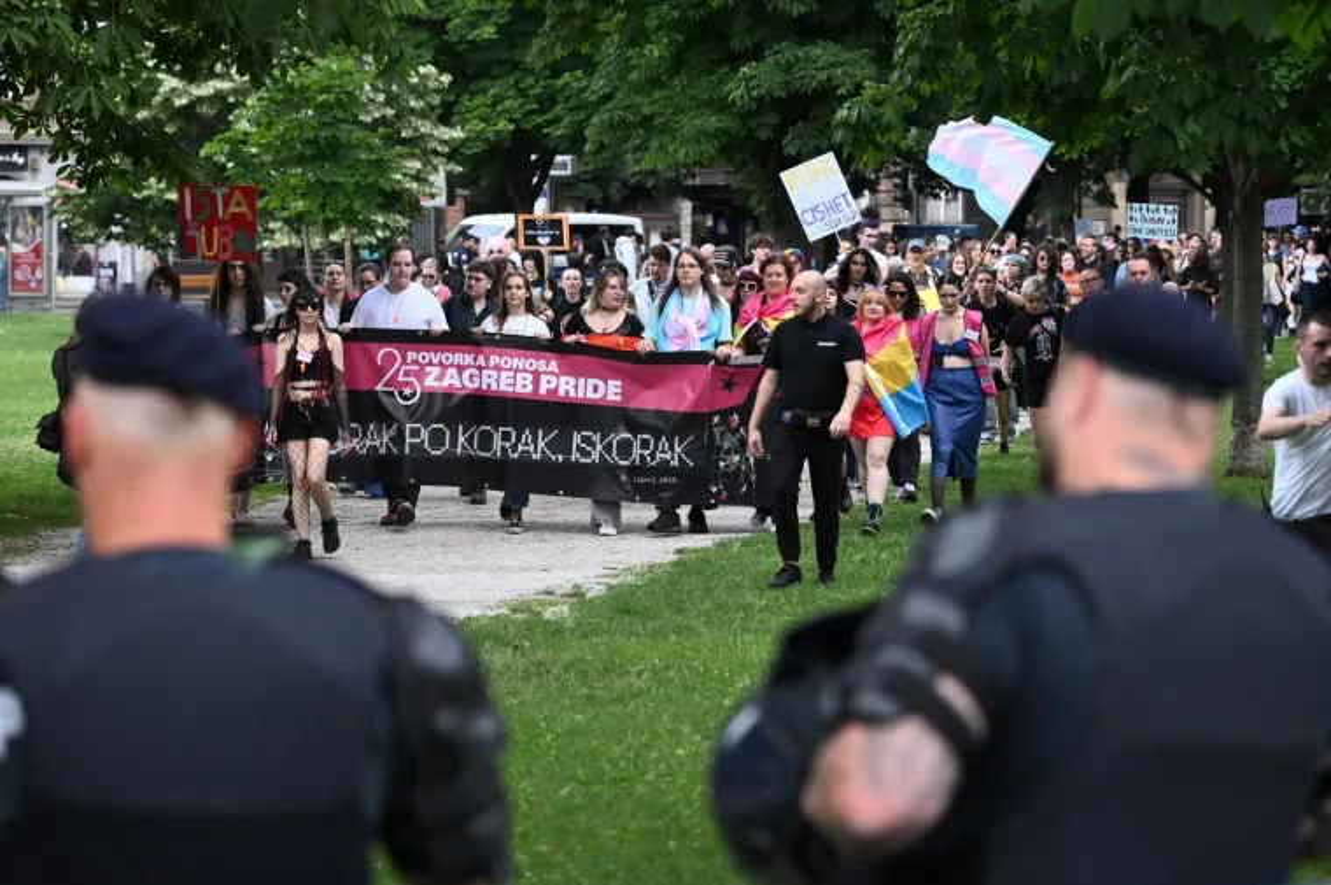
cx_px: 666
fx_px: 4432
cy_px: 442
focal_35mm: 120
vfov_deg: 11.4
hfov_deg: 17.1
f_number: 4
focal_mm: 120
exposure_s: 1/1000
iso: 1000
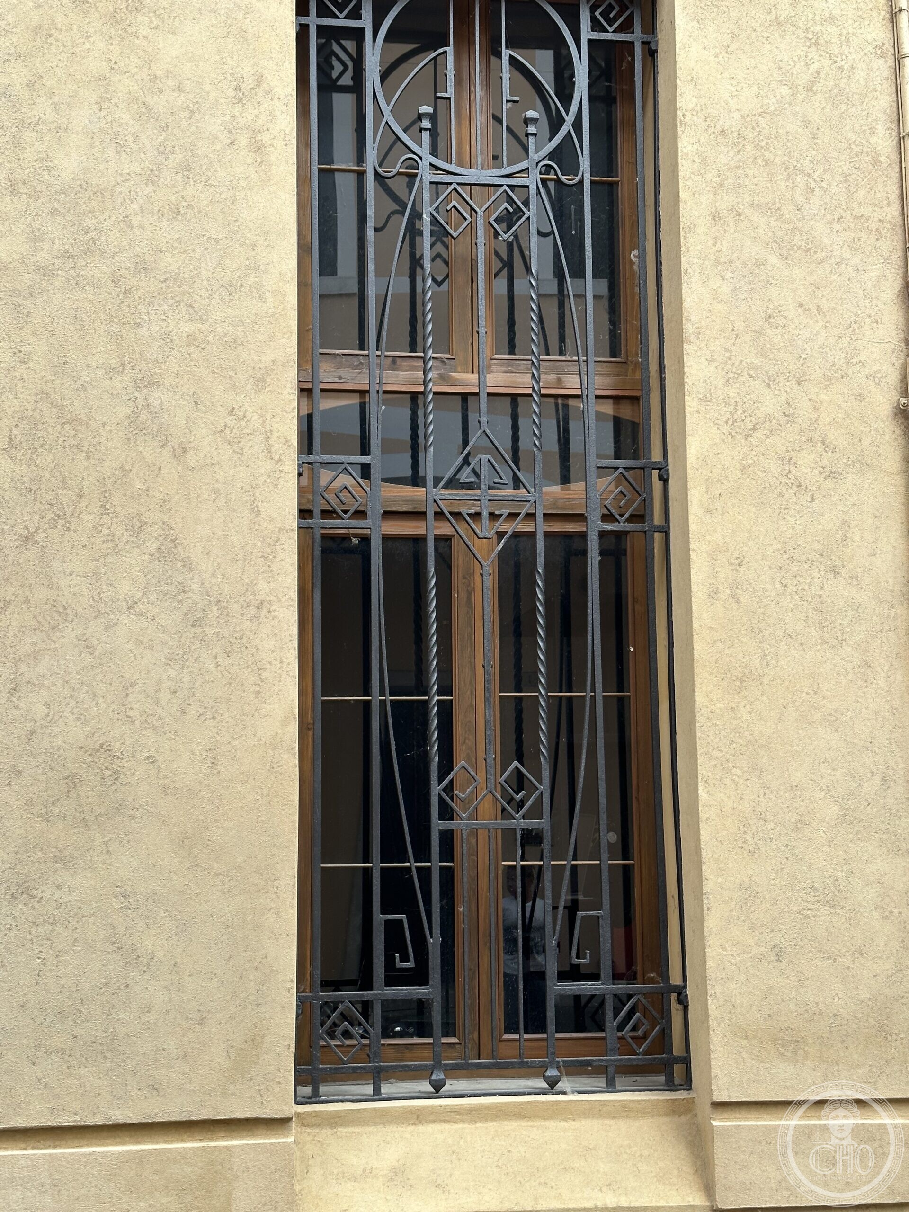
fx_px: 1681
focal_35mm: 48
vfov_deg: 39.7
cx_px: 454
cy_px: 606
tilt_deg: +9.0
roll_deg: +1.1
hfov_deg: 30.3
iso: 64
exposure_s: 1/564
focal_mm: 6.86
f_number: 1.78
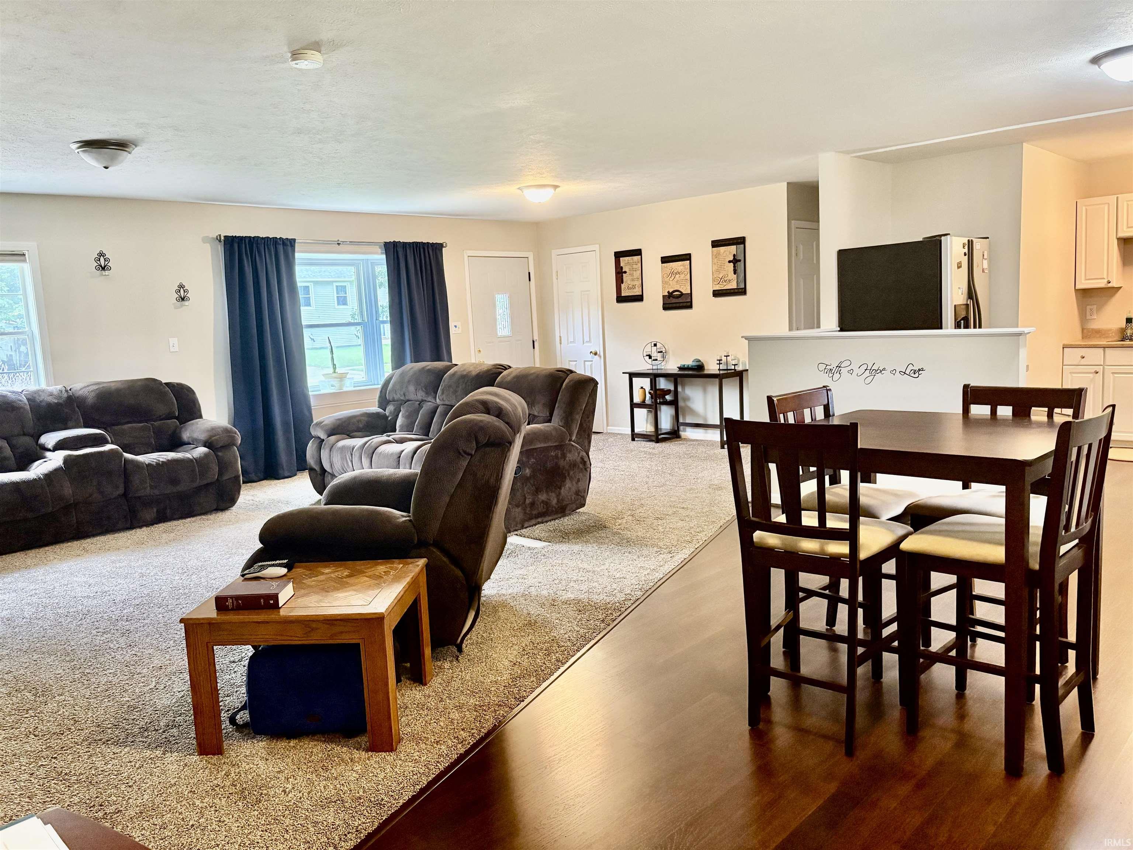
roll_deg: +3.4
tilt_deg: -6.9
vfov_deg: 53.1
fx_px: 851
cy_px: 425
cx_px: 566
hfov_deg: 67.3
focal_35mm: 26
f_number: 1.6
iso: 400
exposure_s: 1/60
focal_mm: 5.96
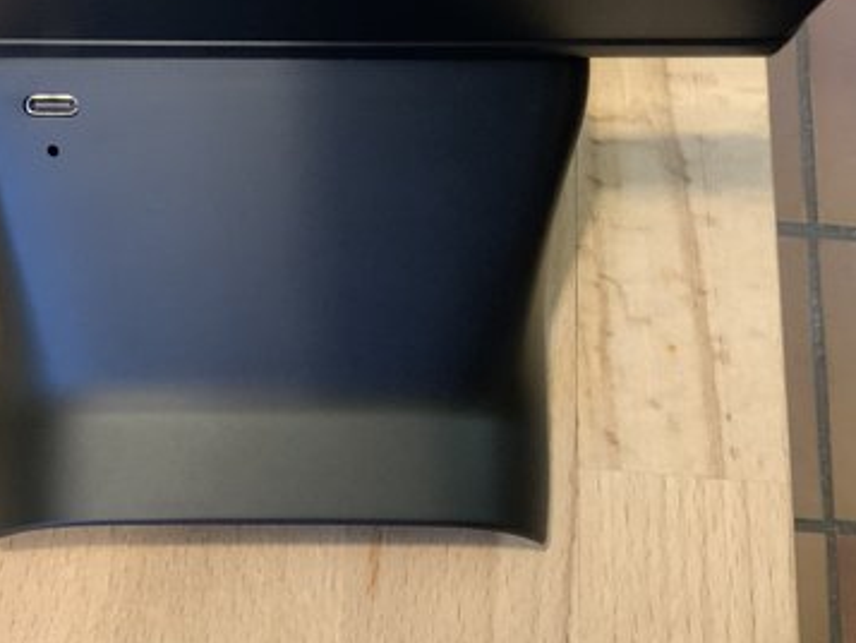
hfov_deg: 36.3
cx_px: 261
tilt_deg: -70.7
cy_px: 192
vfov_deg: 27.8
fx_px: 1286
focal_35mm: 52
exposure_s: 1/50
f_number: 1.8
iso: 250
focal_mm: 3
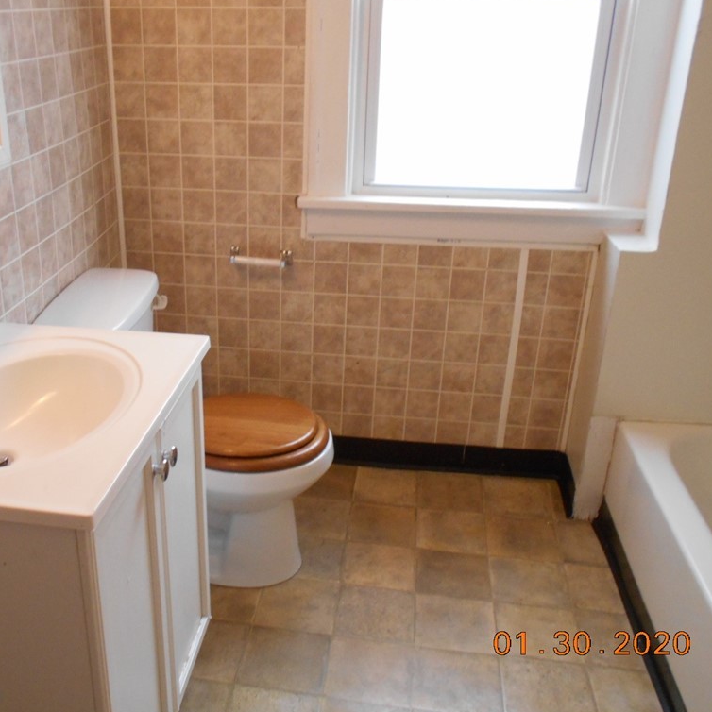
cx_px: 256
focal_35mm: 36
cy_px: 356
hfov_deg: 45.6
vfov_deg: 46.0
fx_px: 838
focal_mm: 5.1
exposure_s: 1/30
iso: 360
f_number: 3.4
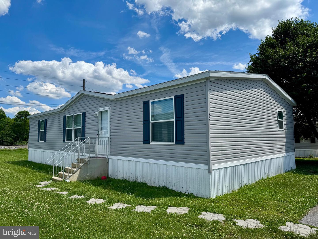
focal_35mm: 24
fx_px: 220
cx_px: 159
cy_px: 120
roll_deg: +0.2
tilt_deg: +3.2
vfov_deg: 56.8
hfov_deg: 71.6
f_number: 1.78
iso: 80
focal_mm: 6.76
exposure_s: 1/5814
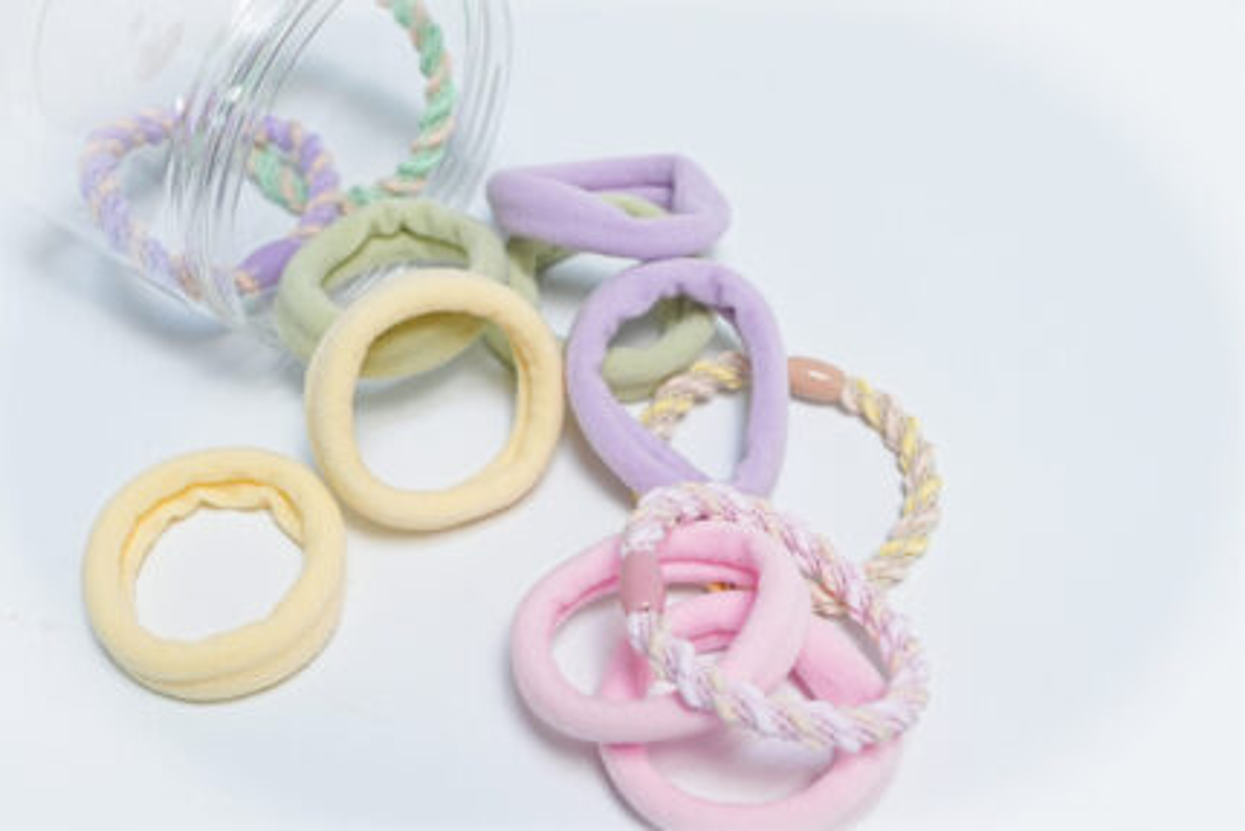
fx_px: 1799
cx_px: 622
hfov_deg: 38.2
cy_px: 416
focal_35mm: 52
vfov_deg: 26.0
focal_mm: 35
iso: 800
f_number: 5
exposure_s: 1/160
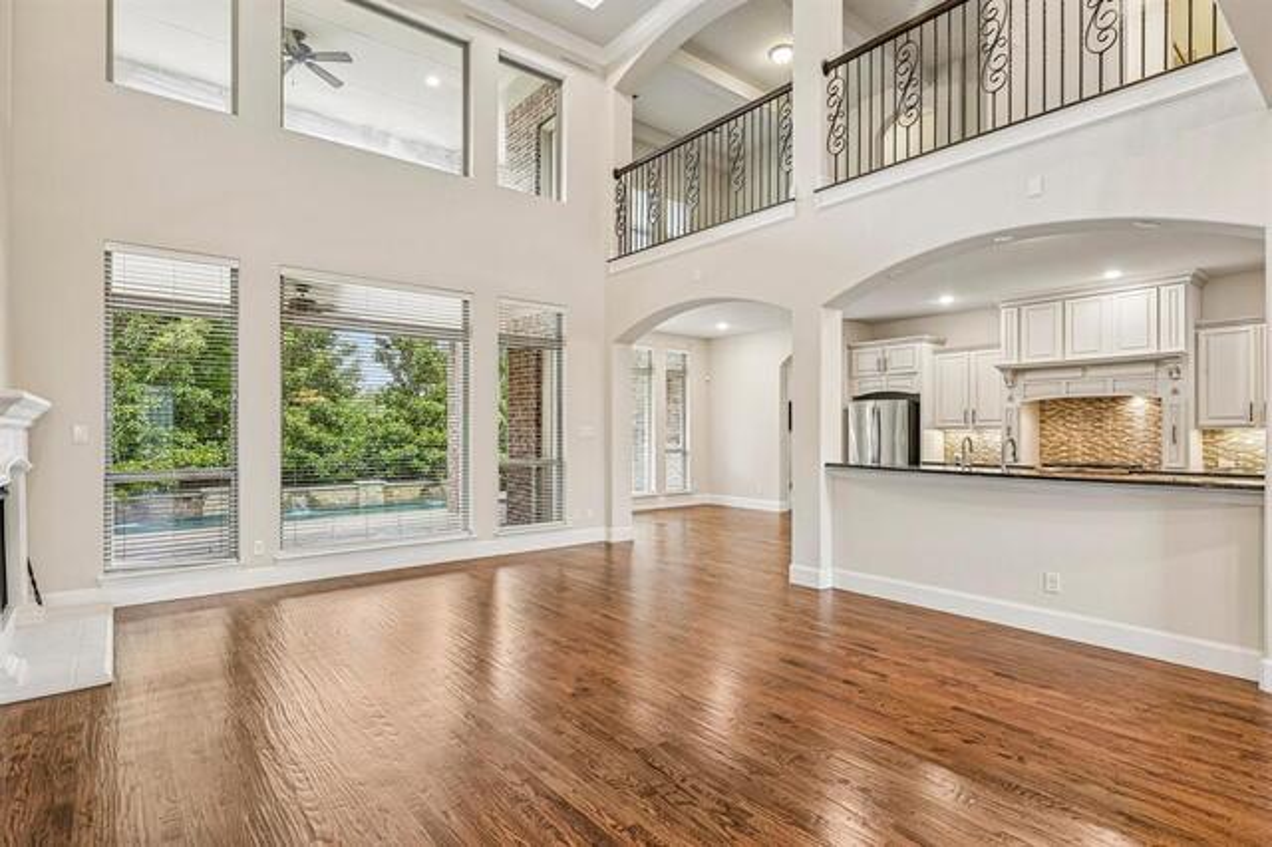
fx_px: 618
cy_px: 424
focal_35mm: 18
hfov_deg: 91.6
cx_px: 636
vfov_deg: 68.8
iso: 400
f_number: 8
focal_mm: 17.5
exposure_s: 1/25
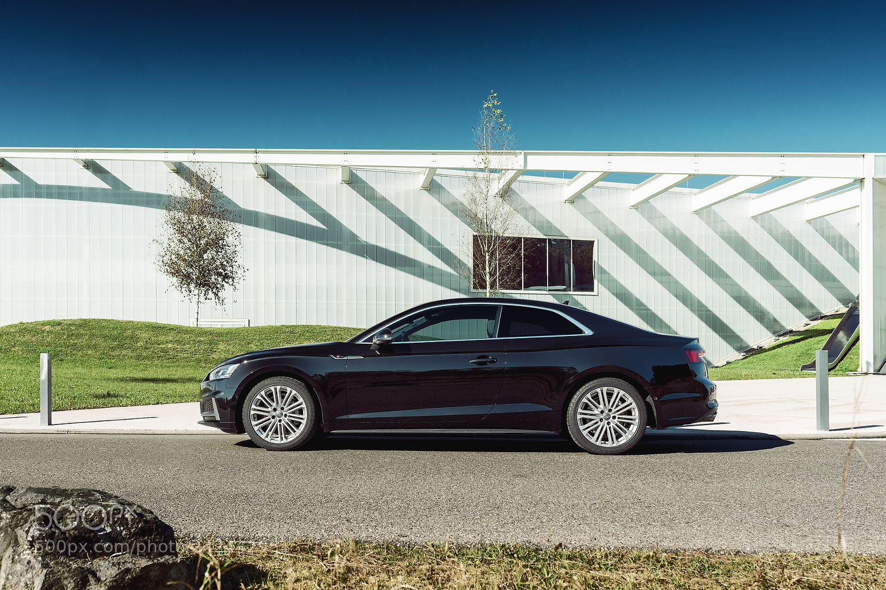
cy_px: 295
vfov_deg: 37.8
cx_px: 443
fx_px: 861
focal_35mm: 35
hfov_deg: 54.4
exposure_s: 1/80
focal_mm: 35
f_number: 6.3
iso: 100
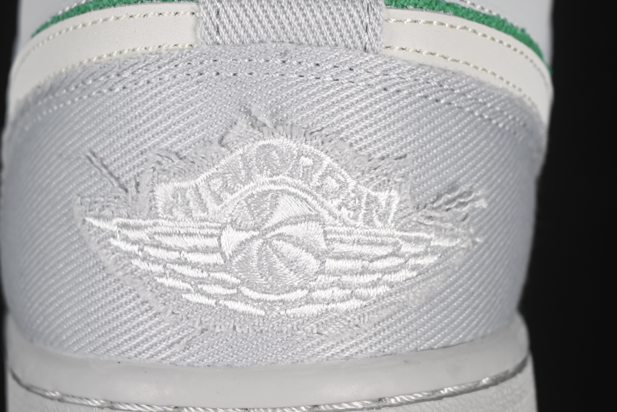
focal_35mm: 118
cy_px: 179
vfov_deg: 11.6
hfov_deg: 17.3
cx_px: 288
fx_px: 2023
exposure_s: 1/80
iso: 160
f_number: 7.1
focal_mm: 50
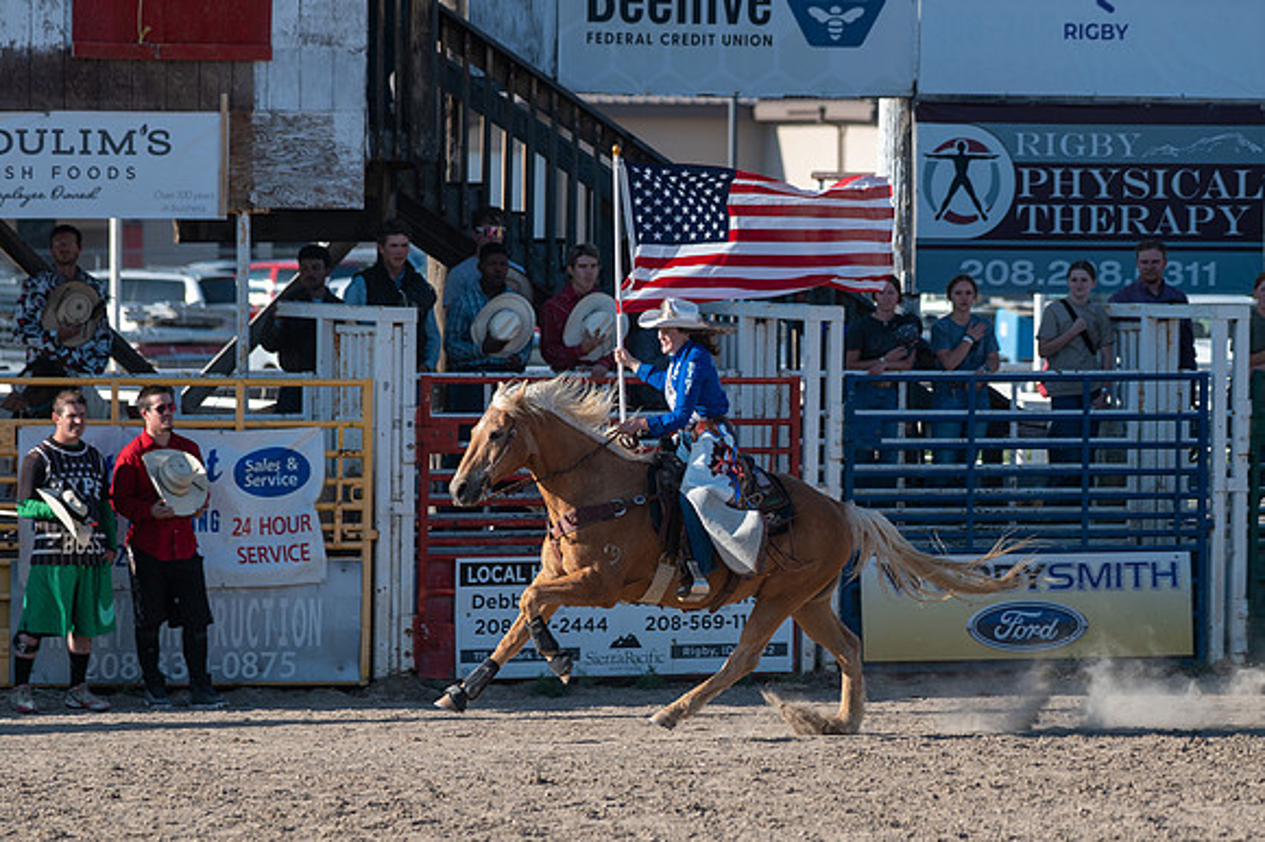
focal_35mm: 249
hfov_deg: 8.3
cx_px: 637
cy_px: 437
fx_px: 8754
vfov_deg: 5.5
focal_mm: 200
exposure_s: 1/1000
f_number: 5.6
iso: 250
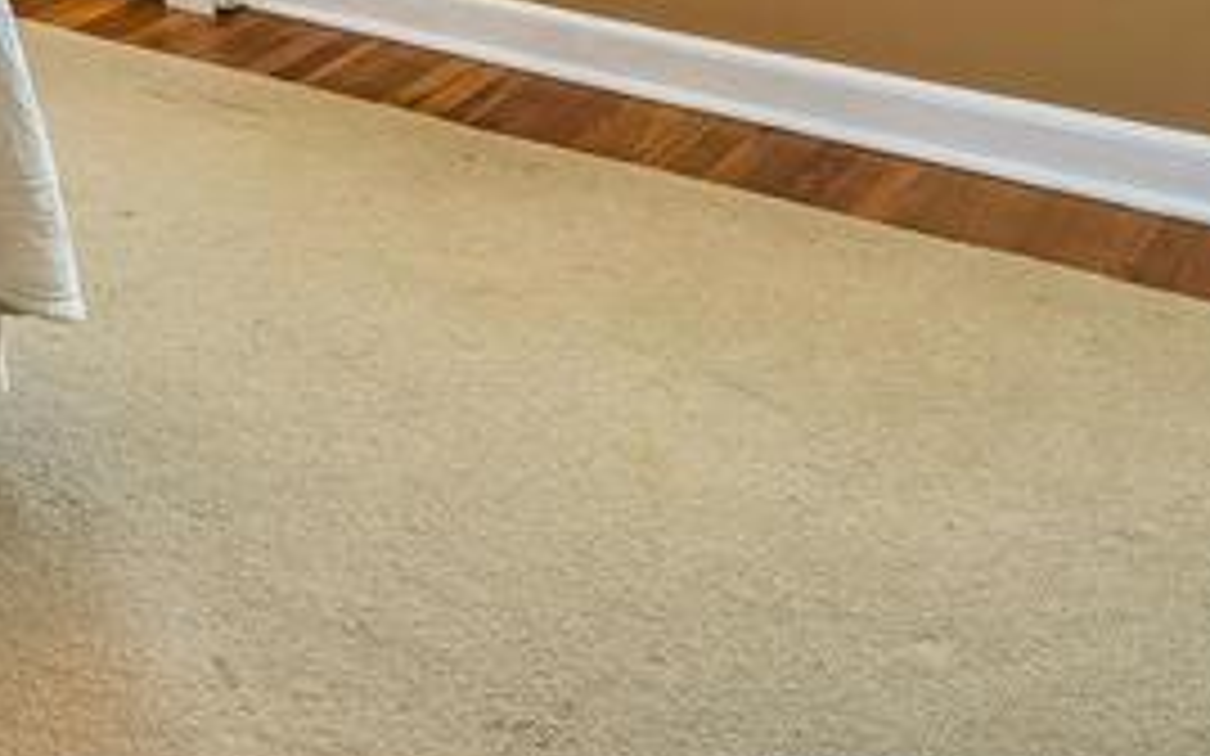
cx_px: -234
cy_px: -592
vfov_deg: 17.2
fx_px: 2044
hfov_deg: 28.7
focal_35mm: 62
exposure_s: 1/60
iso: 800
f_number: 4
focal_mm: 16
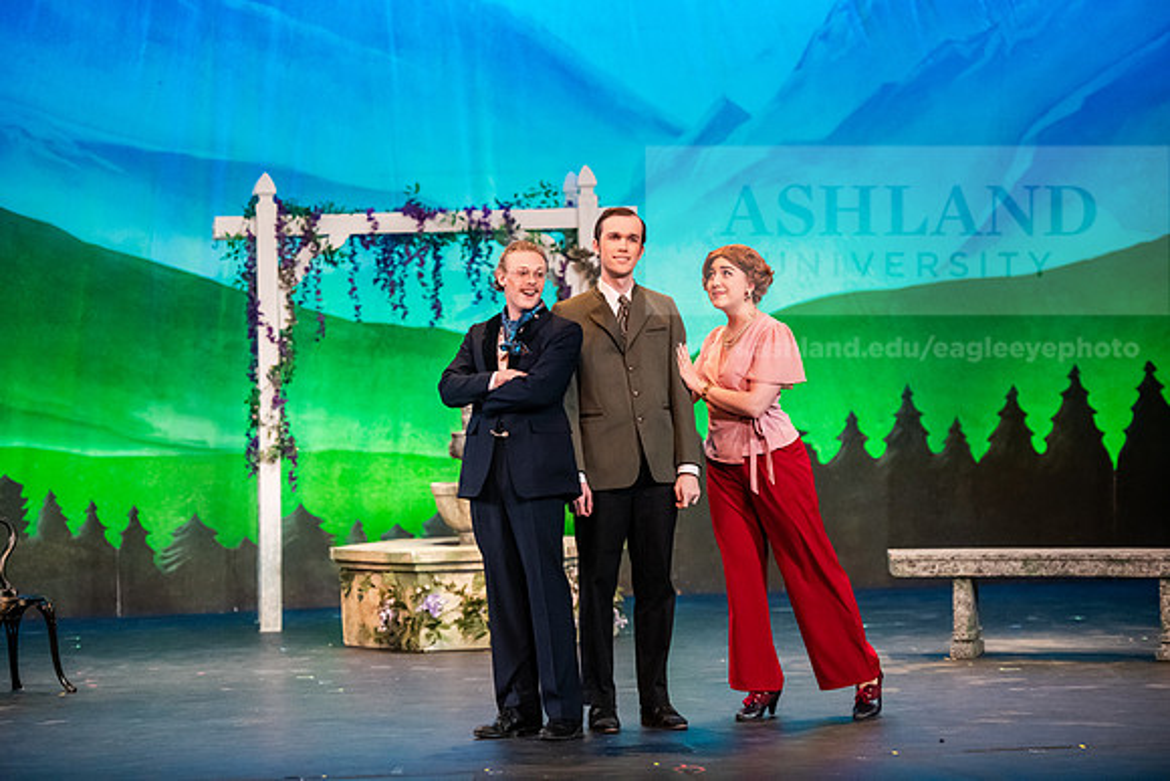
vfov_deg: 11.2
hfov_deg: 16.8
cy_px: 390
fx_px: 3966
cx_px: 585
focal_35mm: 122
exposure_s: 1/250
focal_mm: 122
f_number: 3.2
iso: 4000
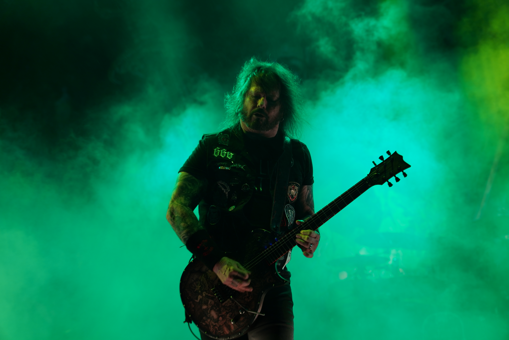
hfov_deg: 21.7
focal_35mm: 94
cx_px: 254
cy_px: 170
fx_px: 1329
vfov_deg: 14.6
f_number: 4
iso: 250
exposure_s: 1/100
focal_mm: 94
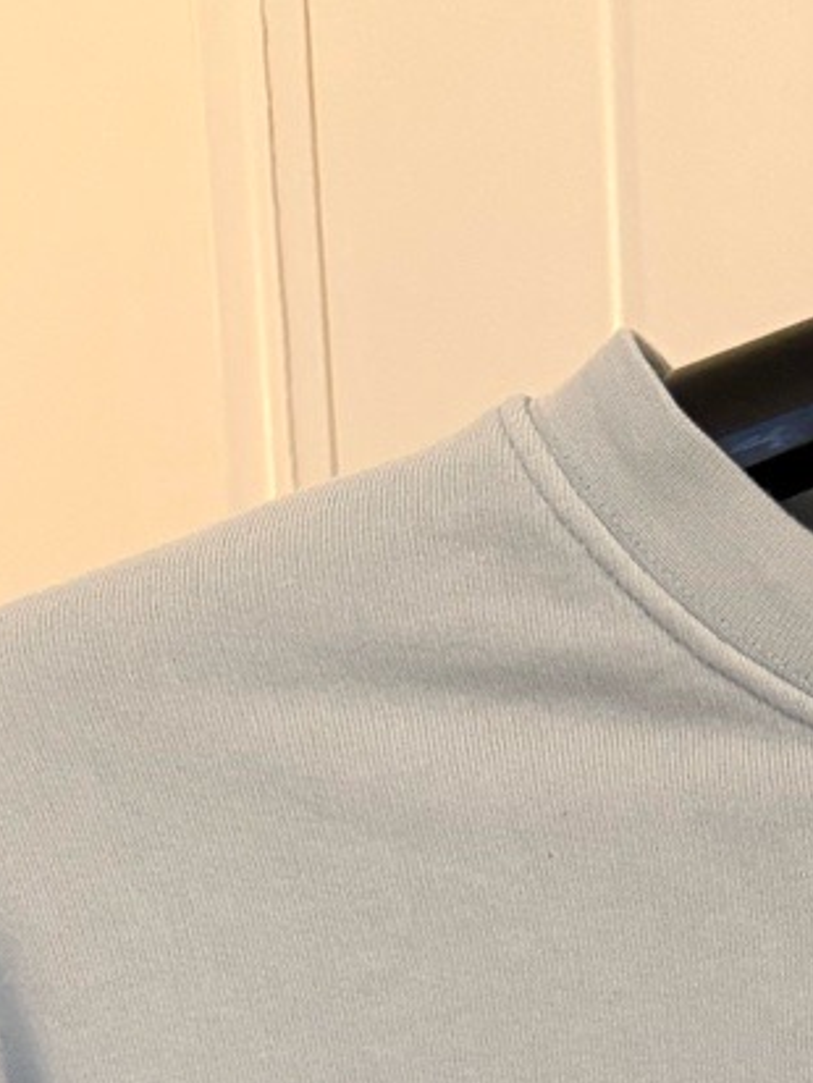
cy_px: 1909
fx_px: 2911
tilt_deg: -14.9
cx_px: 1130
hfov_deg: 15.0
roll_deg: +0.4
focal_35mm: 93
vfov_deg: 17.4
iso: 400
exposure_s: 1/50
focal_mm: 6.76
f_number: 1.78
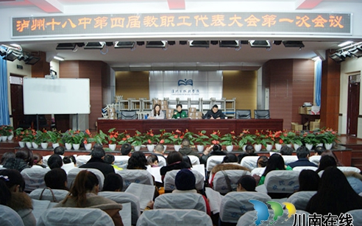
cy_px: 119
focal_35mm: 28
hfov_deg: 66.5
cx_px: 182
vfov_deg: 44.5
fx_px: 276
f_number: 3.5
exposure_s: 1/25
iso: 400
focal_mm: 18
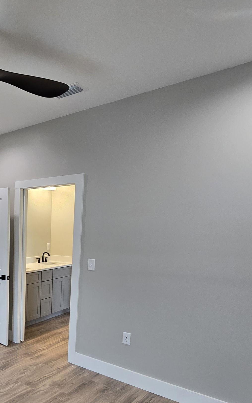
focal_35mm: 26
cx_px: -24
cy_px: 271
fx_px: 286
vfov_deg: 68.3
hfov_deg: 39.3
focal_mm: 2.2
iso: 100
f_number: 2.2
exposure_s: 1/60
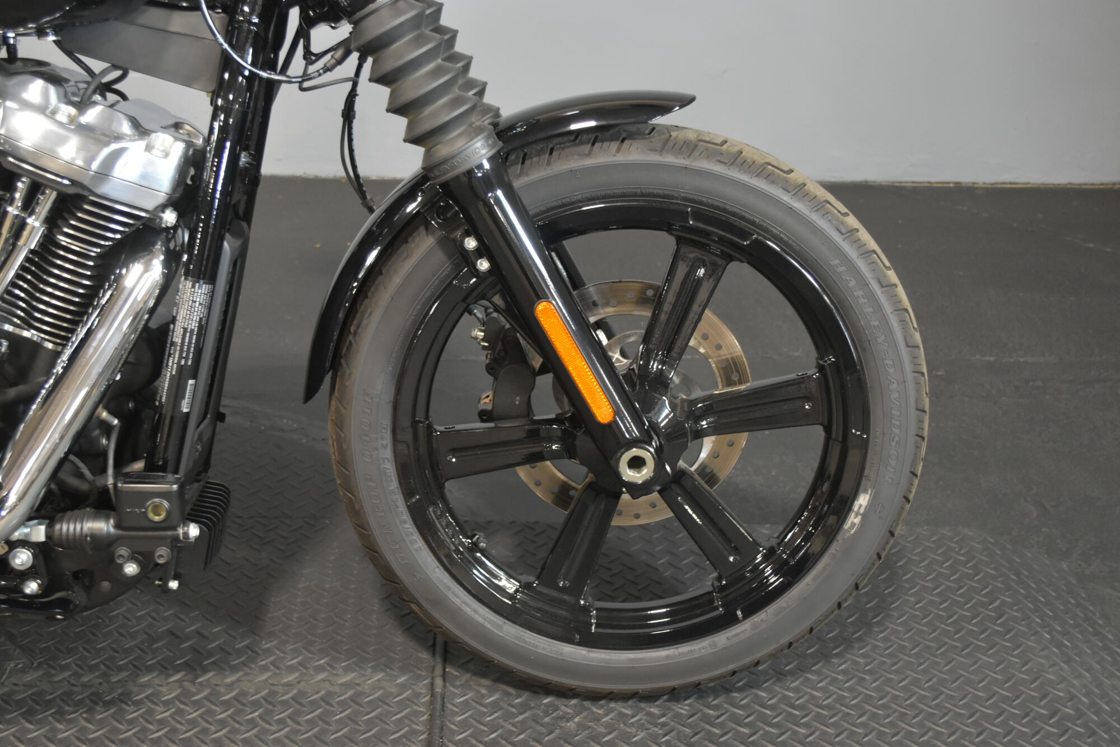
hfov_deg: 49.5
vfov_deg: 34.2
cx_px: 560
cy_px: 374
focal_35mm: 39
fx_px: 1214
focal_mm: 26
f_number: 4.2
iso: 1600
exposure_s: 1/15
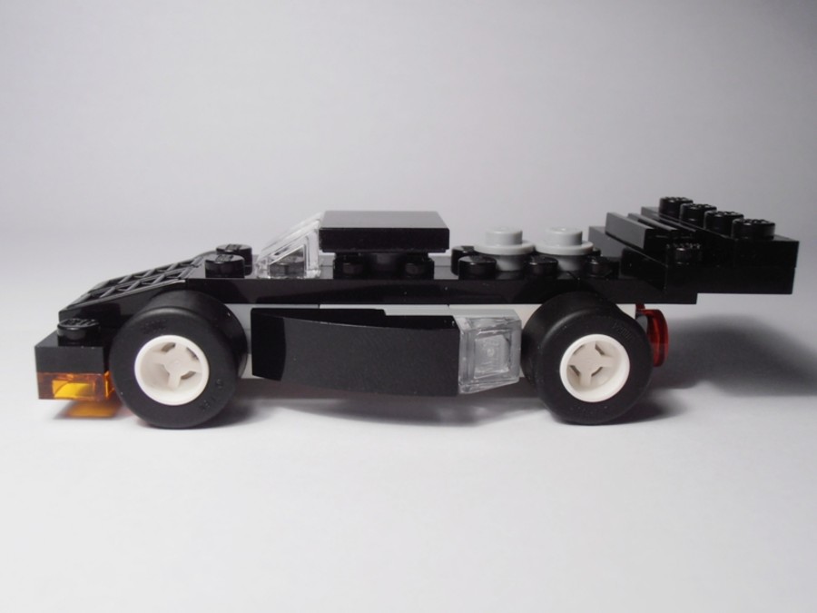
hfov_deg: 50.1
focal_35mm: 37
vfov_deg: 38.7
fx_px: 873
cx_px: 408
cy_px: 306
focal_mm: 6.61
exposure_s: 1/60
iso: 80
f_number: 3.9
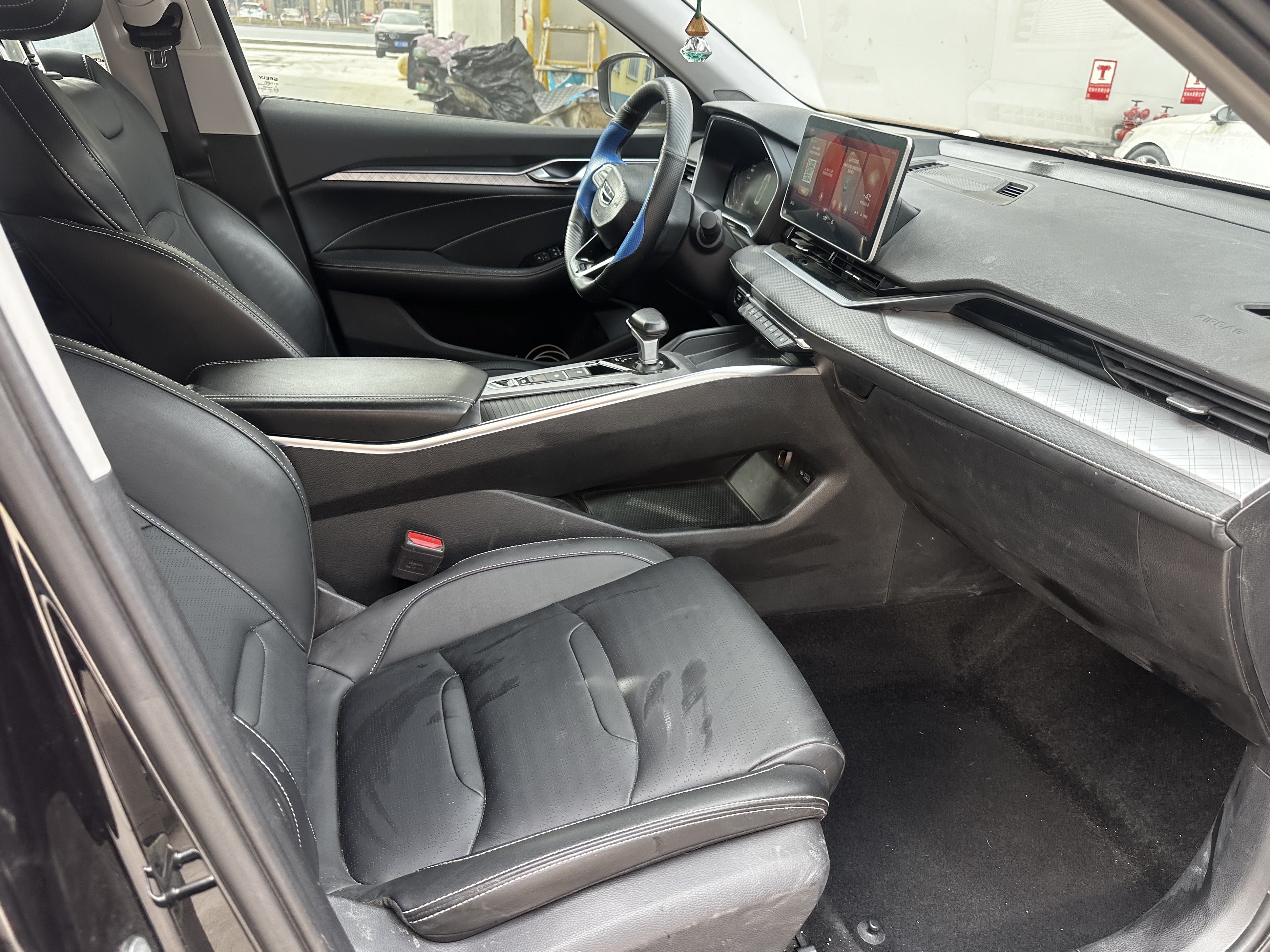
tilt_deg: -26.0
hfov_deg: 69.4
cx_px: 658
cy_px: 485
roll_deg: -4.3
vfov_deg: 54.9
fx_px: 917
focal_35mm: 25
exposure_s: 1/121
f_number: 1.78
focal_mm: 6.86
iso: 100
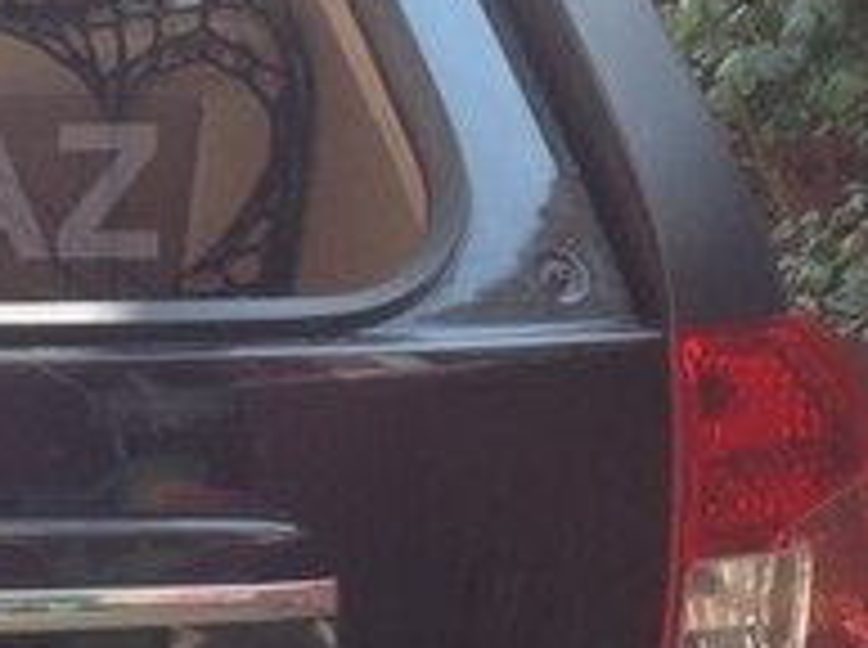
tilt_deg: -9.5
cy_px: 191
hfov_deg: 15.5
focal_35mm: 120
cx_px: -301
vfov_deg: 12.3
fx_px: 3003
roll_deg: -2.4
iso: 50
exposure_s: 1/160
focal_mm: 4.28
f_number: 2.4
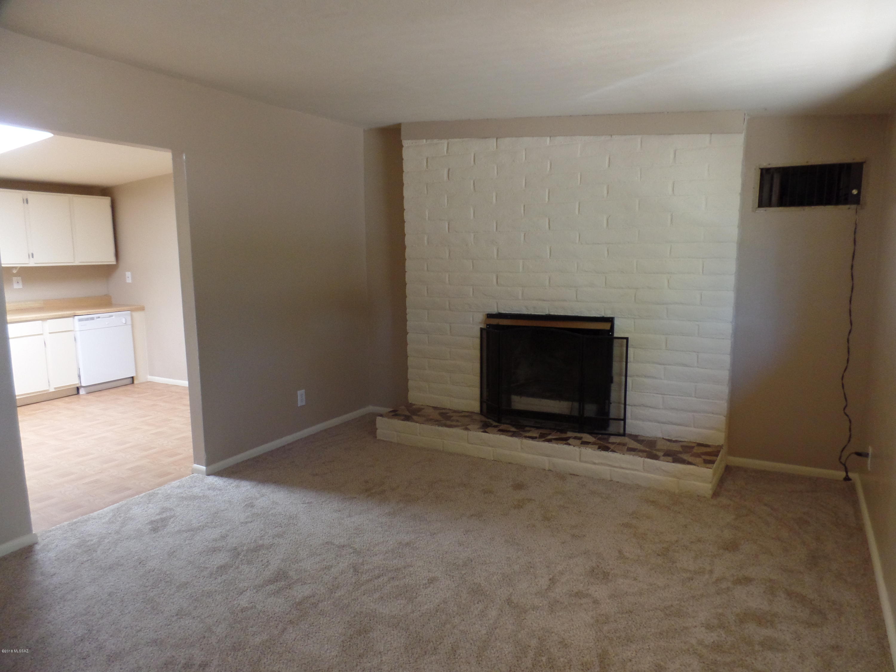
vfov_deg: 58.9
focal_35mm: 23
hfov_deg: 73.9
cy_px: 336
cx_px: 448
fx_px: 595
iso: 240
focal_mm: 4.1
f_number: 2.8
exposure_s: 1/30
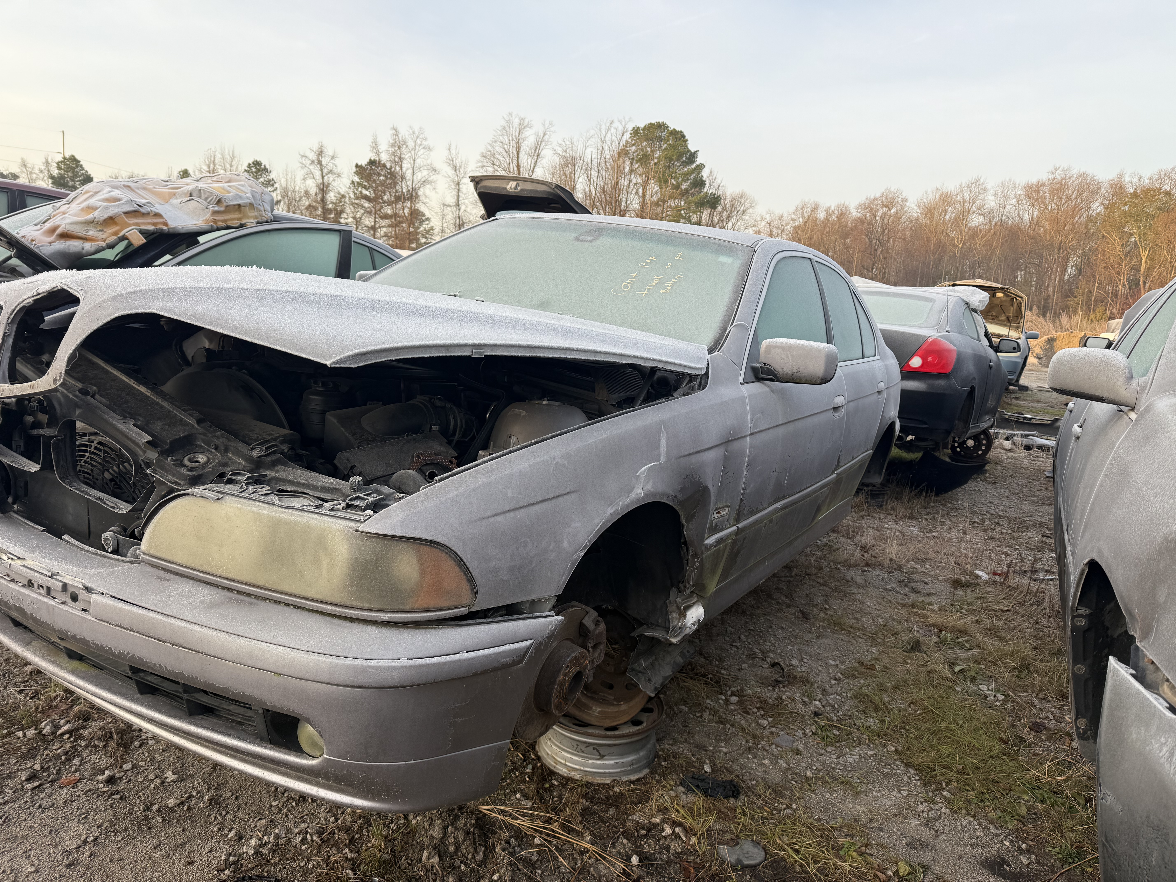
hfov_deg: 71.6
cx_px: 588
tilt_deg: -10.2
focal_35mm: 24
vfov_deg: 56.8
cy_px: 441
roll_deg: -3.7
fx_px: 815
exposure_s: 1/649
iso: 80
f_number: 1.78
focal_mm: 6.76
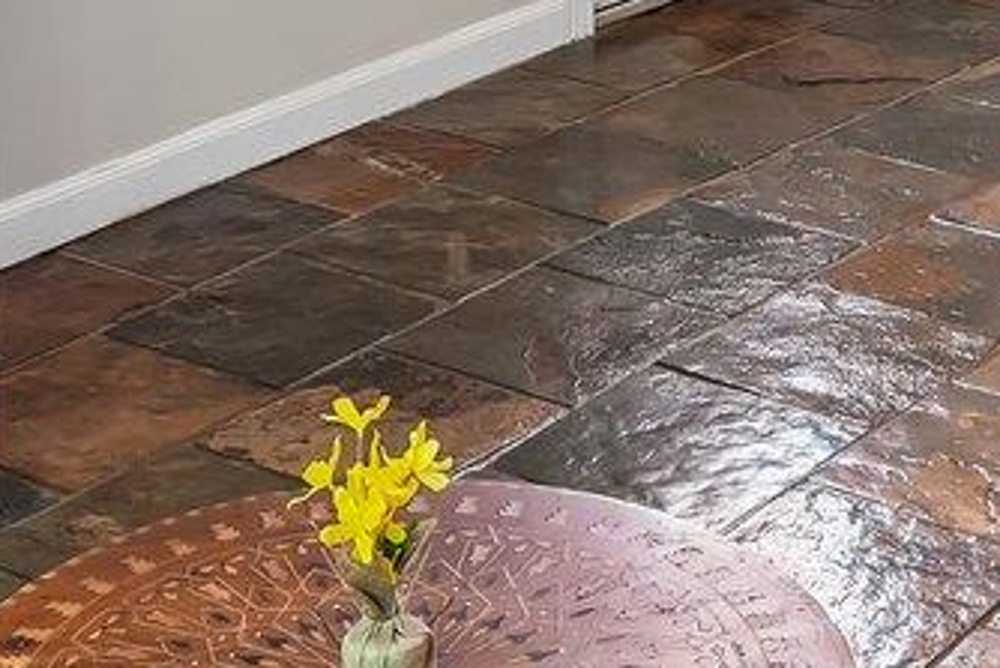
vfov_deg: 12.4
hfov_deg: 20.7
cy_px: -646
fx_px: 2723
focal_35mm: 98
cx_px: 659
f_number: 8
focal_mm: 16
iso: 400
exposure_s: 1/15
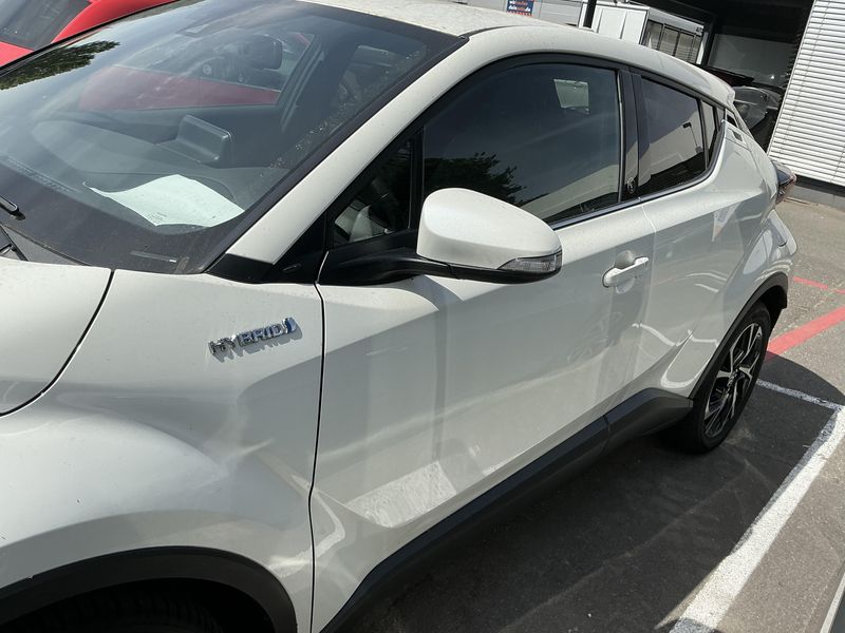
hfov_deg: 63.4
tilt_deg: -18.5
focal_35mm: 28
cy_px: 316
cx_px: 422
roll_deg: -7.4
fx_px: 683
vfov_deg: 49.7
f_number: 1.8
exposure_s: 1/2141
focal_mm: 3
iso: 25
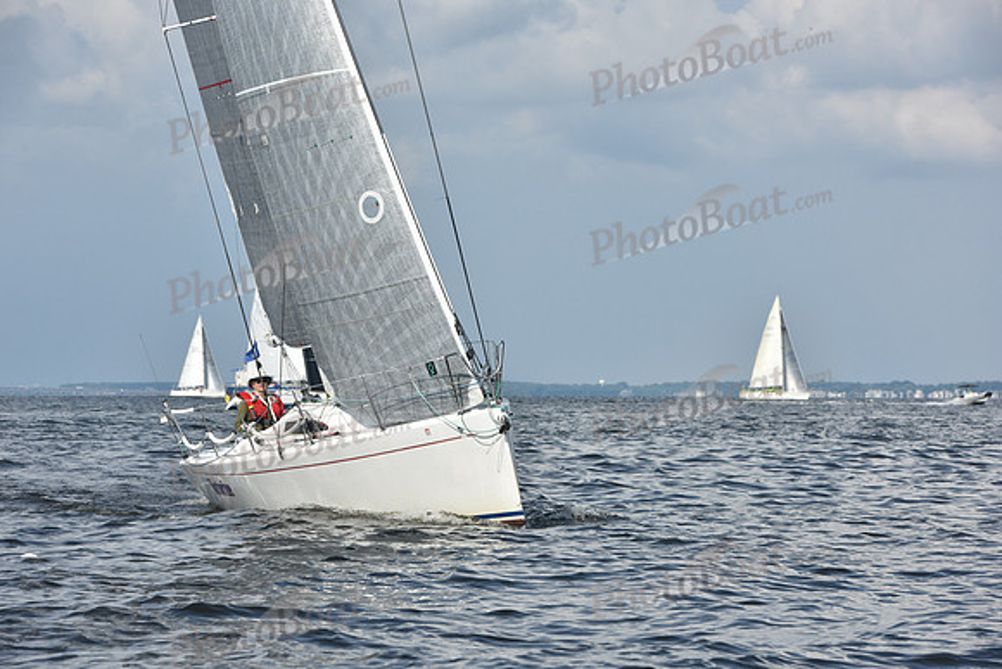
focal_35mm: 165
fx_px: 4593
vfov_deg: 8.3
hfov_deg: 12.4
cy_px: 334
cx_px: 501
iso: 250
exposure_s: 1/1000
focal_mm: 165
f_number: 10
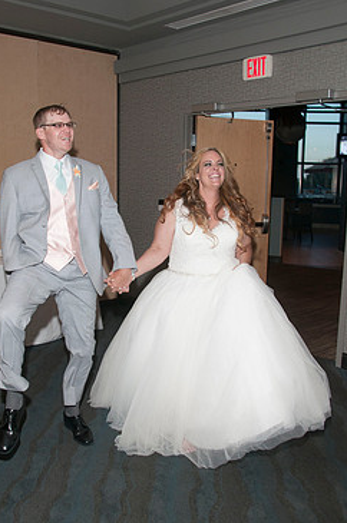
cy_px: 275
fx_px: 537
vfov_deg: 51.9
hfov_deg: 35.7
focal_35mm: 37
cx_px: 138
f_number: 5.6
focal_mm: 20
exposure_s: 1/60
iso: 400
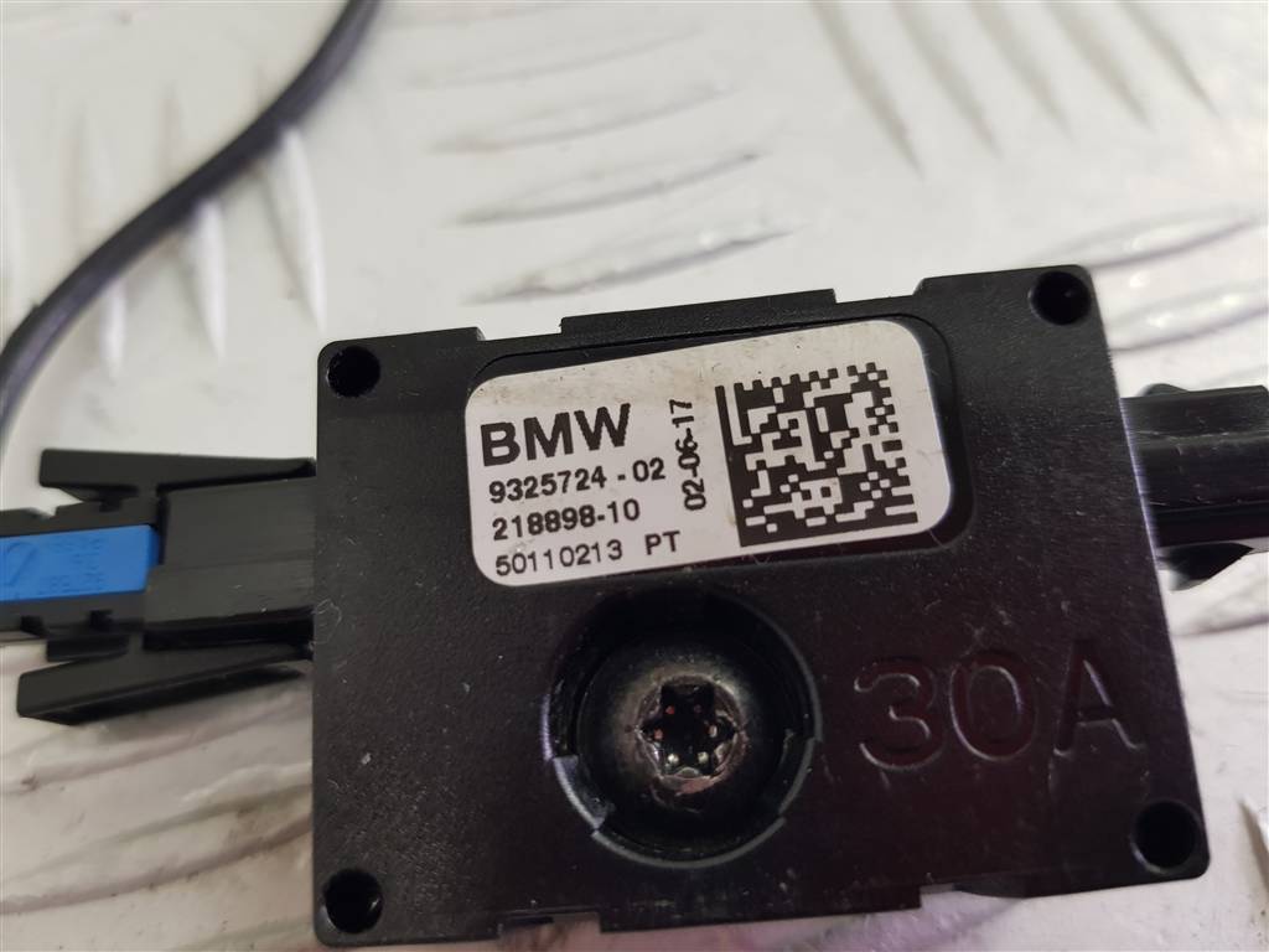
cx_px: 634
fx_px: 953
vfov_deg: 53.1
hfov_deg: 67.3
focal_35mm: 26
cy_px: 476
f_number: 1.7
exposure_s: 1/100
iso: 80
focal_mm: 4.2
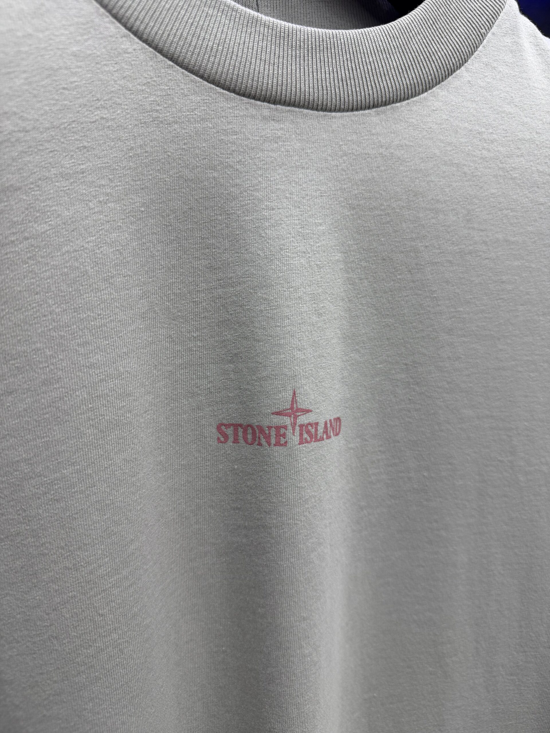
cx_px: 275
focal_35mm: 24
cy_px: 366
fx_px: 508
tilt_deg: -8.9
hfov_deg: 56.8
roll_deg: -0.1
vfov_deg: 71.6
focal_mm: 6.76
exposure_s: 1/84
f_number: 1.78
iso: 64
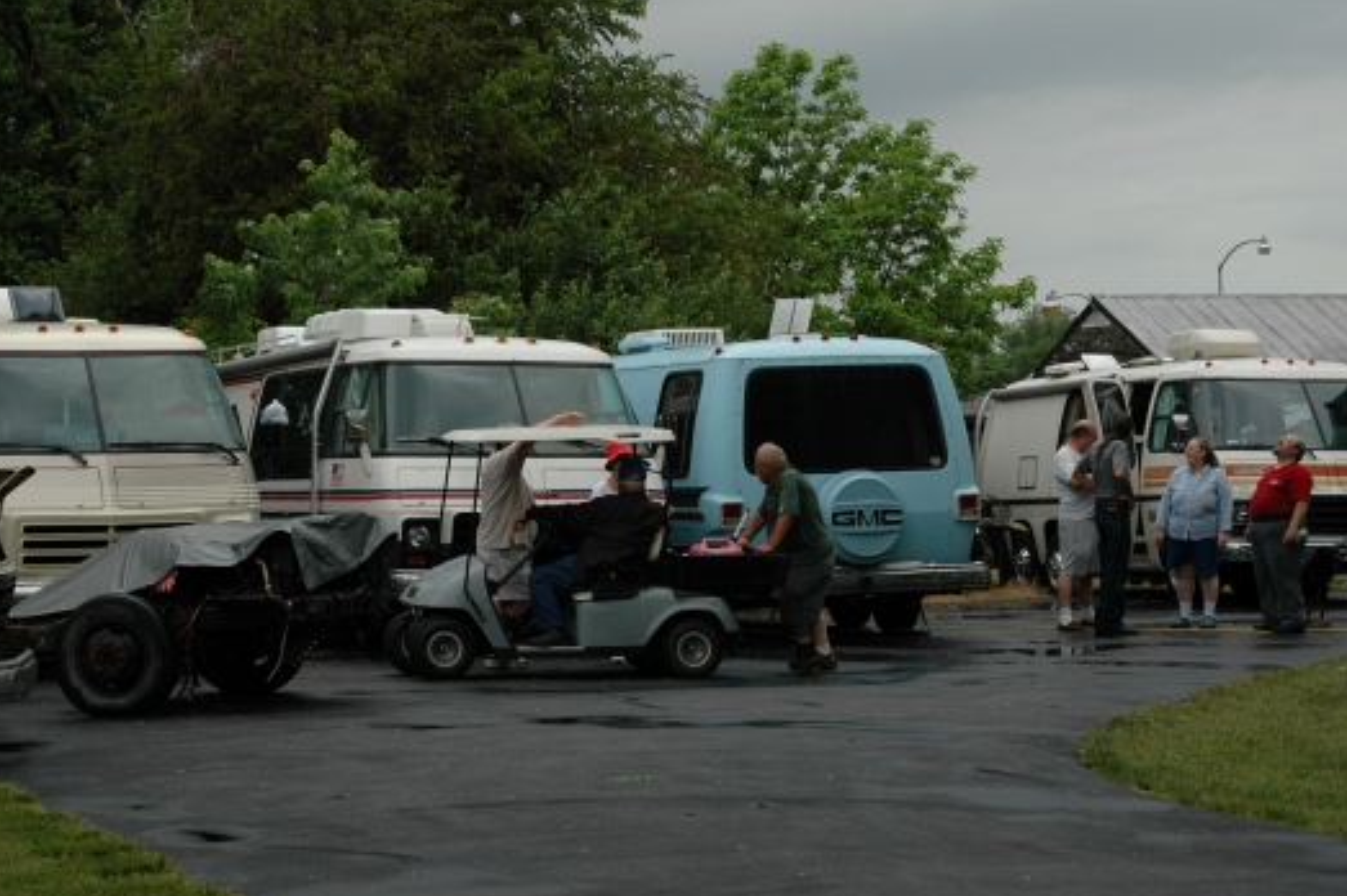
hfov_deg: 21.6
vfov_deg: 14.4
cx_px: 649
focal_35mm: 95
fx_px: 3536
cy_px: 501
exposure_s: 1/200
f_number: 7.1
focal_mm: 55
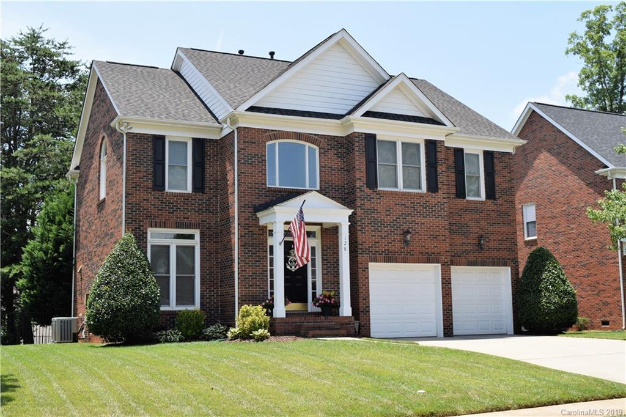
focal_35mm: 46
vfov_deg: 28.9
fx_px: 808
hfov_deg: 42.3
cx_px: 313
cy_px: 208
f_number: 9
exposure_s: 1/320
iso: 200
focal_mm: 31
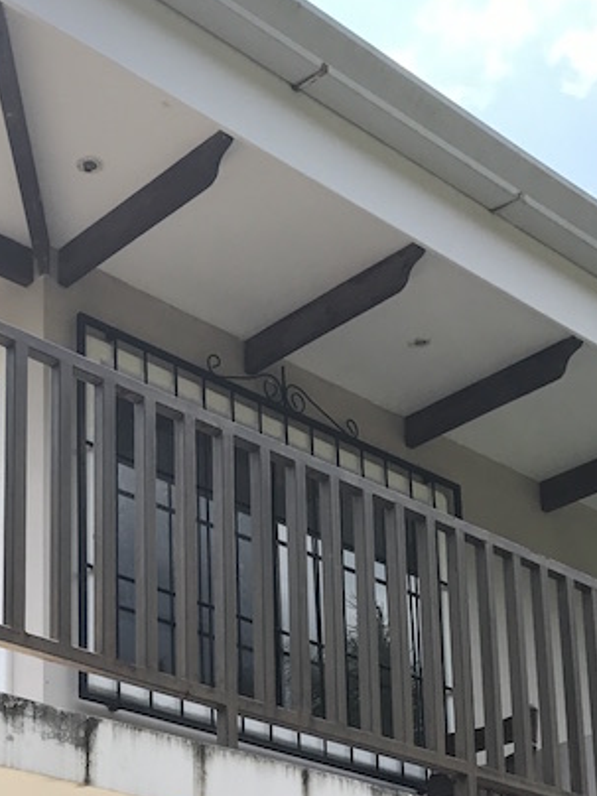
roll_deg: -0.2
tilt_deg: +14.6
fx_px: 1633
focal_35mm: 71
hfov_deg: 20.2
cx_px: 24
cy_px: 877
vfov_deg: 25.4
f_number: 1.8
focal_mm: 3.99
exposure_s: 1/1570
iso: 20
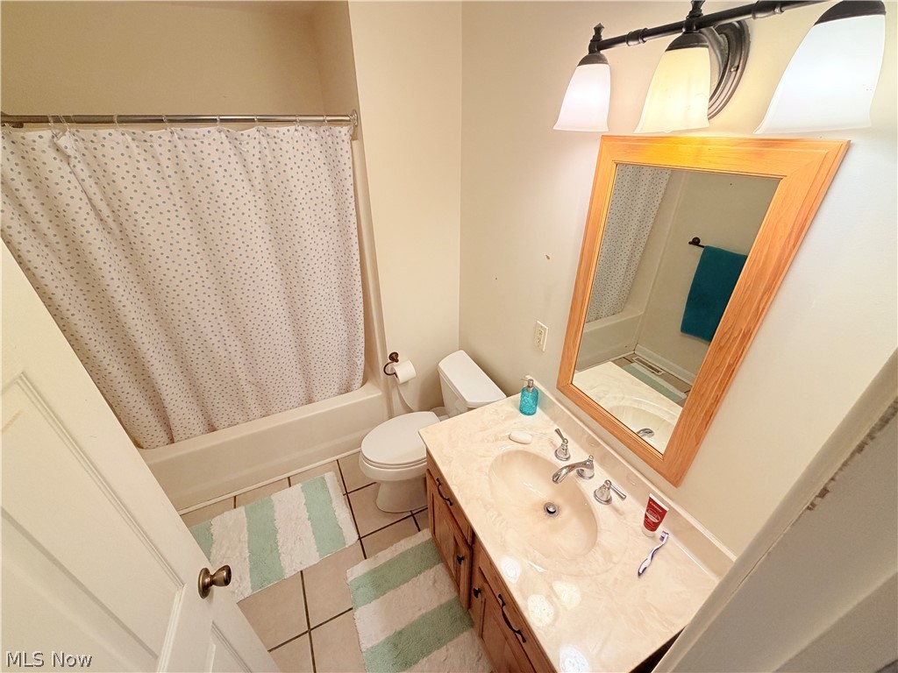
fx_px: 363
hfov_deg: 102.1
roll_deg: +0.4
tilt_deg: -30.9
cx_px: 449
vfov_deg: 85.7
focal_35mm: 14
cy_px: 336
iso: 160
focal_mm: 2.22
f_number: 2.2
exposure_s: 1/120
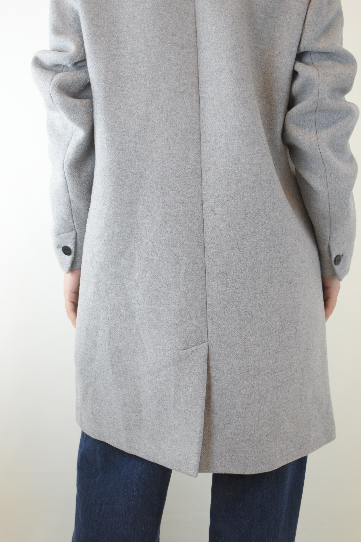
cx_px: 180
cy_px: 271
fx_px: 948
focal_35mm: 63
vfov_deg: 31.9
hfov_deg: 21.6
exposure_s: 1/60
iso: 450
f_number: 5
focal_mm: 42
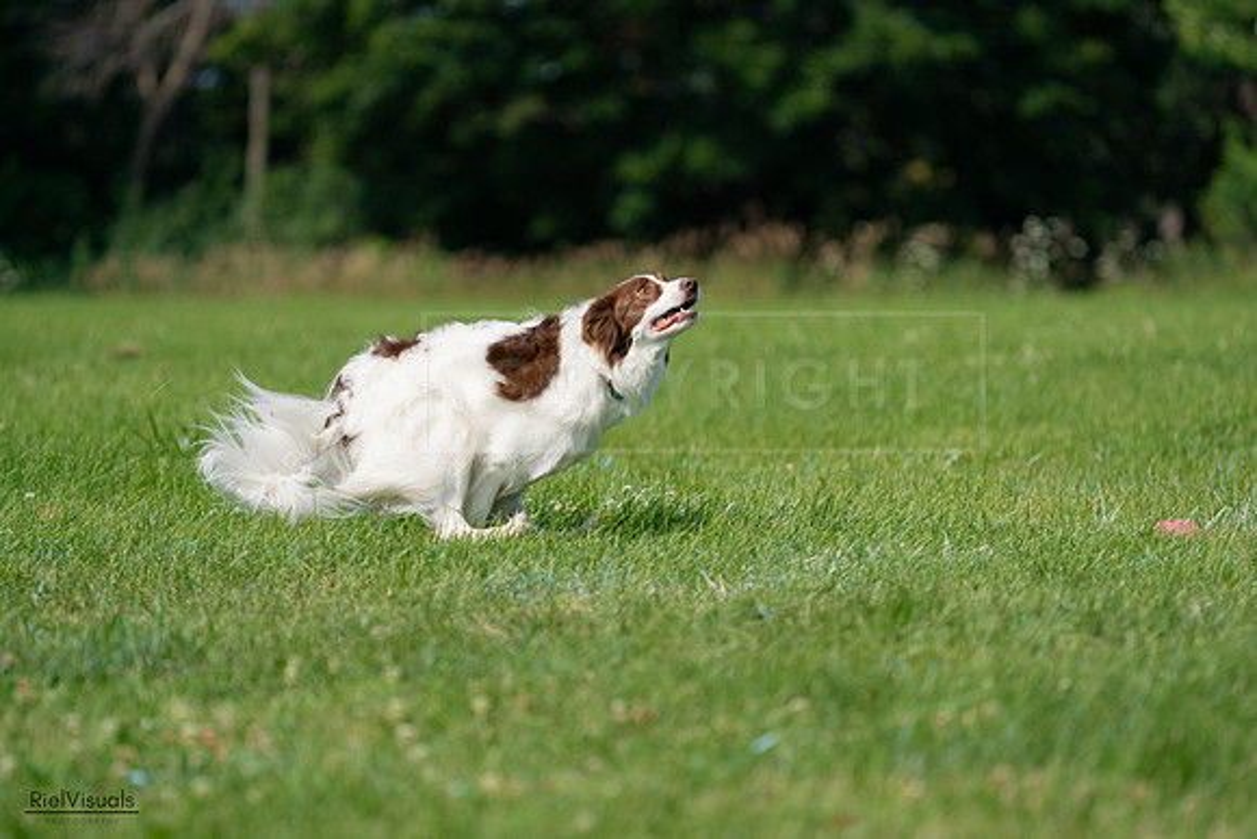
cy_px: 420
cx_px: 628
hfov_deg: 7.2
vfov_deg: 4.8
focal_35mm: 286
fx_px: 9988
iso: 400
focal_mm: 286
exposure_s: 1/4000
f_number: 5.6
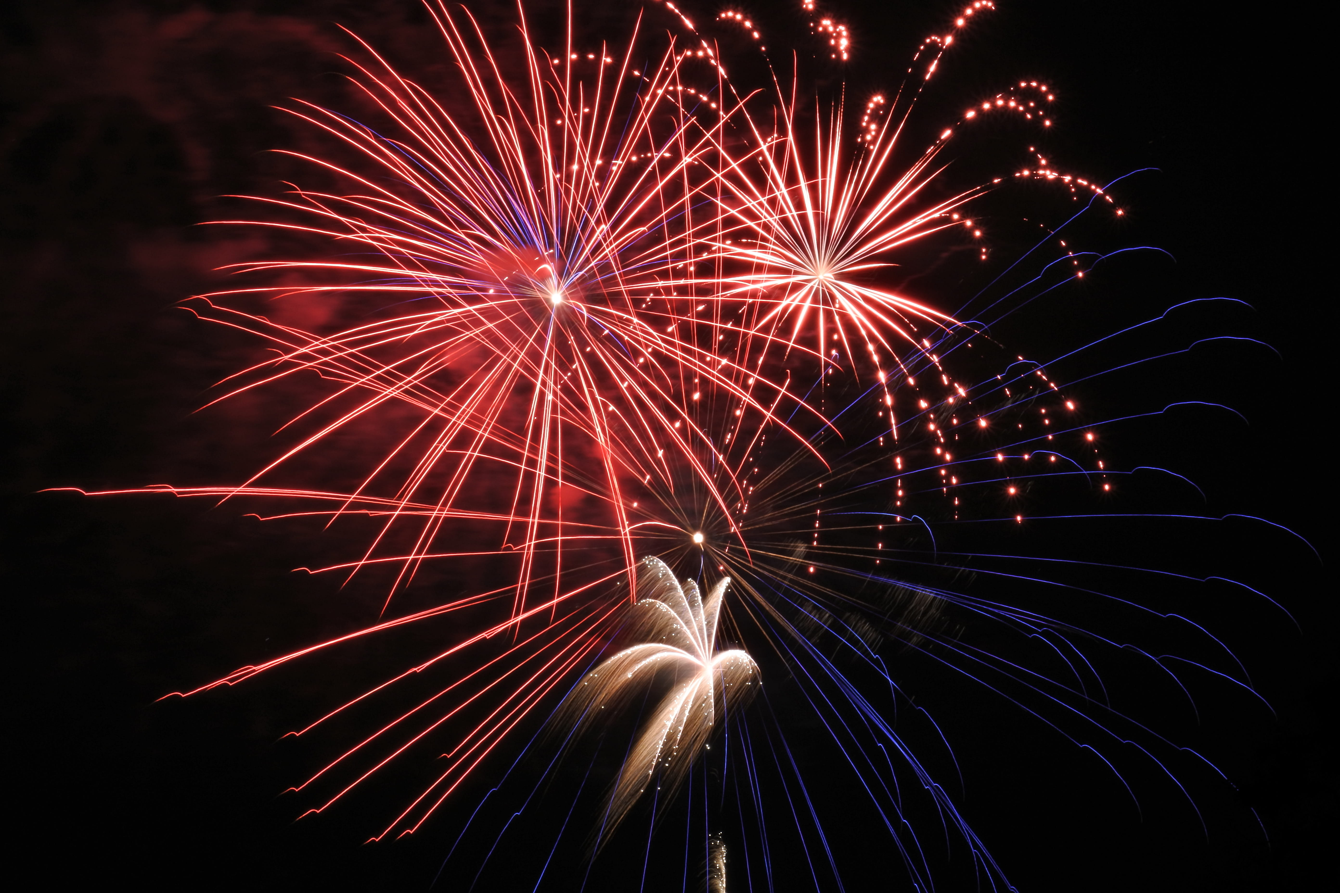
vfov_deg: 7.3
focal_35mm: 189
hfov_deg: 10.9
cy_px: 446
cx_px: 670
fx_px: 7034
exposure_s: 10
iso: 160
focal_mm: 70
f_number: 16
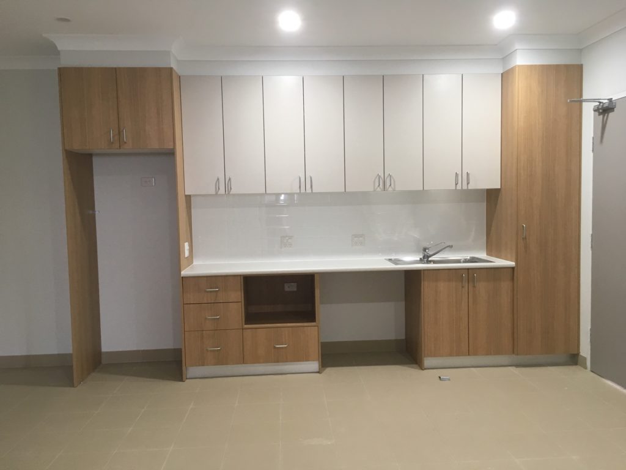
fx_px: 524
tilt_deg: -3.6
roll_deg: +1.4
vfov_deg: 48.2
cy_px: 235
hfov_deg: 61.7
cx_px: 313
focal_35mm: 29
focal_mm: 4.15
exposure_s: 1/33
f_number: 2.2
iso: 100
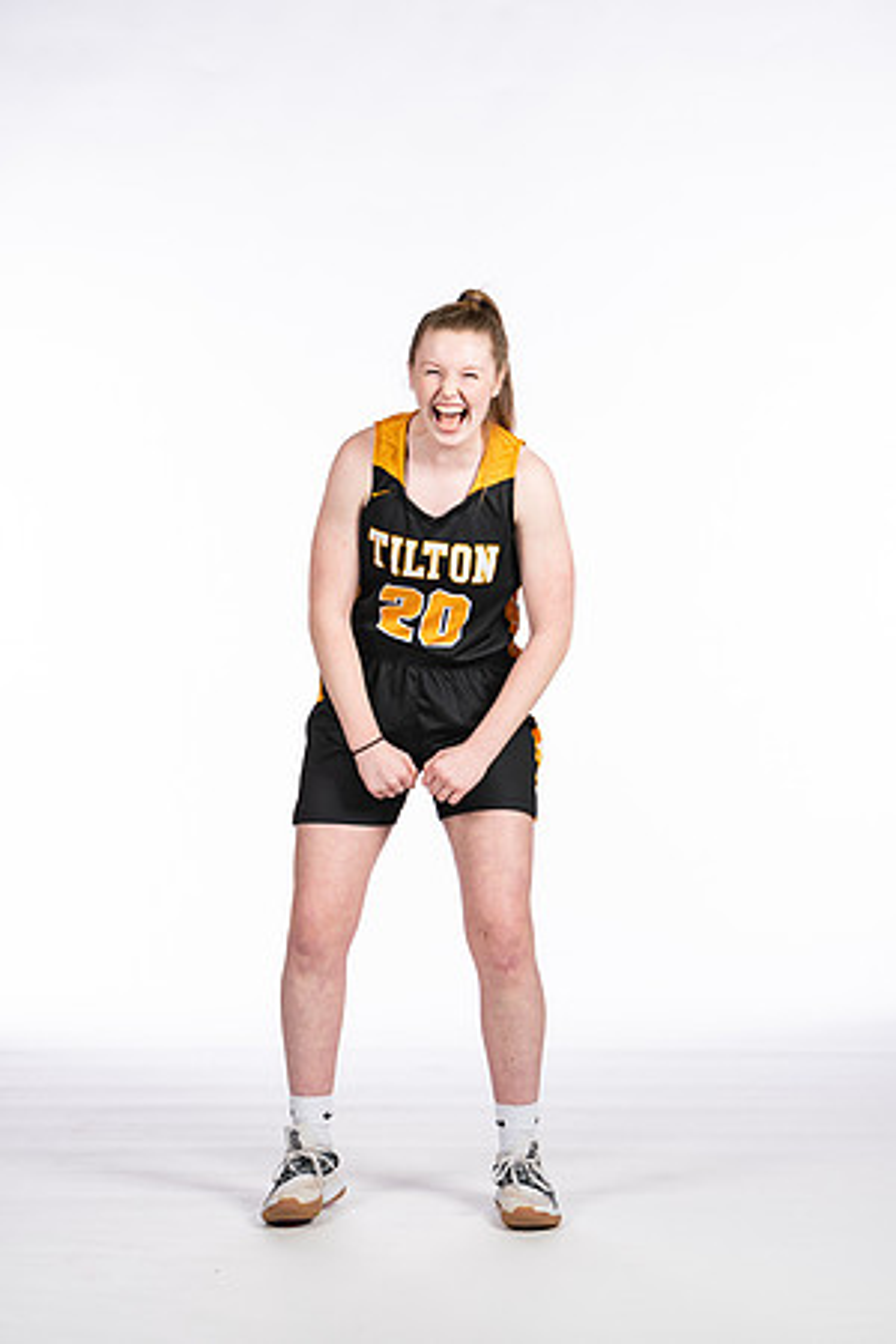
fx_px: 3920
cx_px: 448
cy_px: 672
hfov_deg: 13.0
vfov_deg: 19.5
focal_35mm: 105
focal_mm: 70
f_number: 5
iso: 100
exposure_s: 1/100
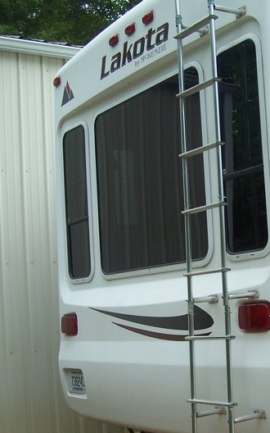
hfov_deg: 21.0
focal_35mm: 61
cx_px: 224
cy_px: 257
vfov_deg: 33.4
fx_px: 718
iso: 80
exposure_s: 1/500
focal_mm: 6.3
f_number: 2.8
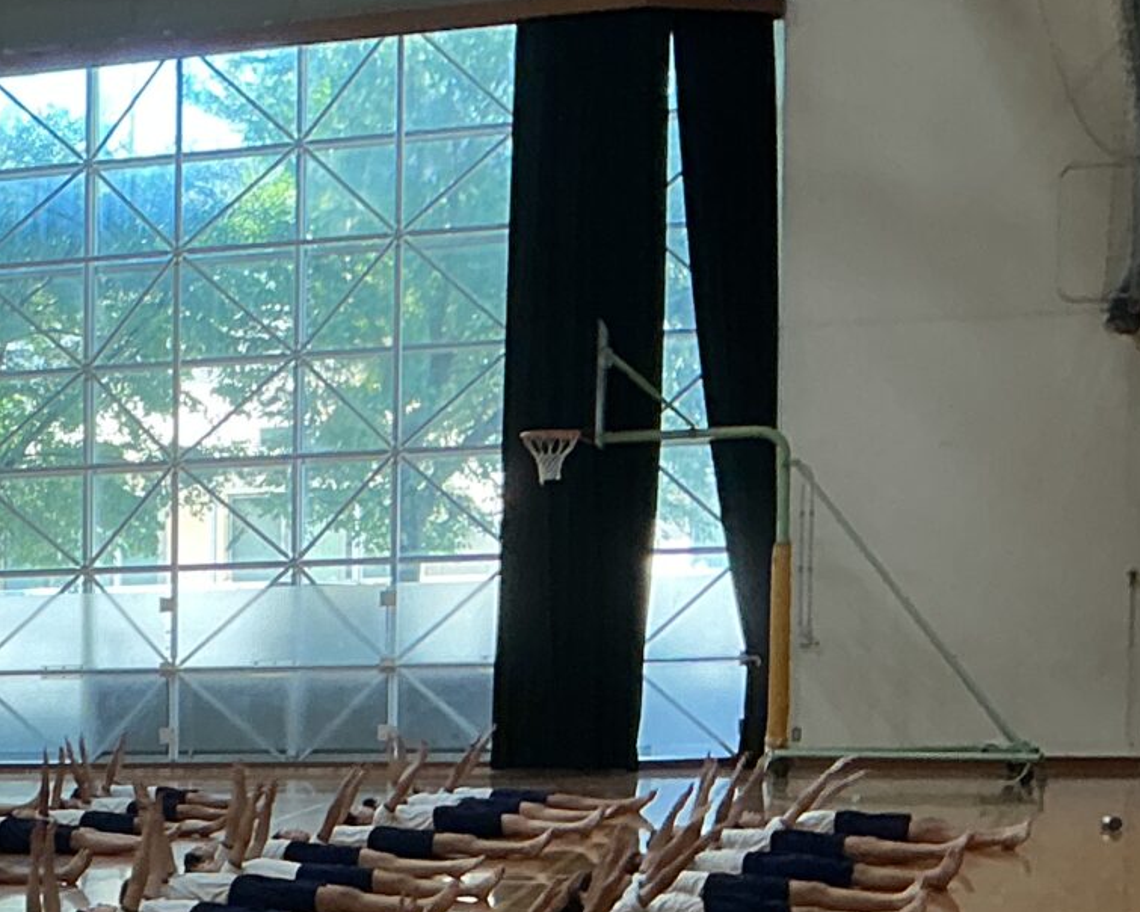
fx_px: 3239
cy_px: 932
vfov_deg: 15.7
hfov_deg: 17.3
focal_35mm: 96
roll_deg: +1.3
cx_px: -726
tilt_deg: -6.8
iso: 50
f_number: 1.8
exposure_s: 1/60
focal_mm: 3
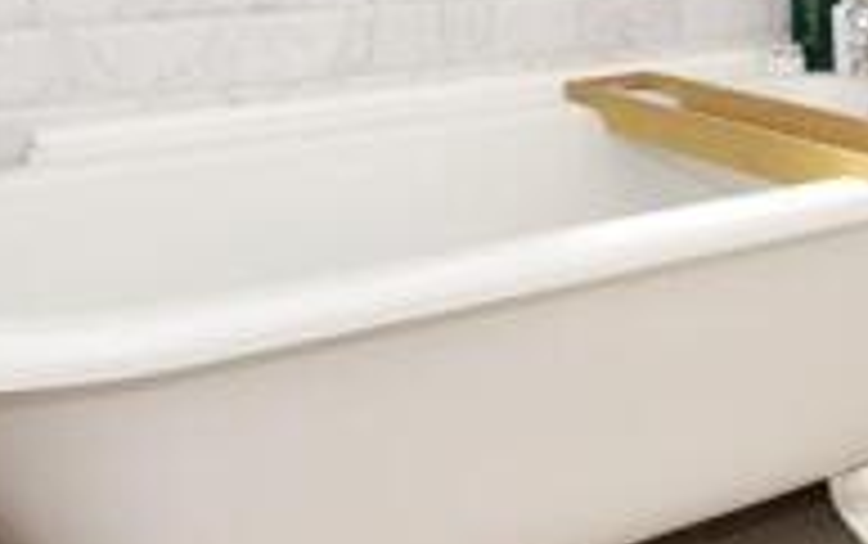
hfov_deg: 38.5
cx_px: 553
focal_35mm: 52
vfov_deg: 22.3
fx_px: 1231
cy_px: -164
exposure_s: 1/200
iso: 200
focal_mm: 10
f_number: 5
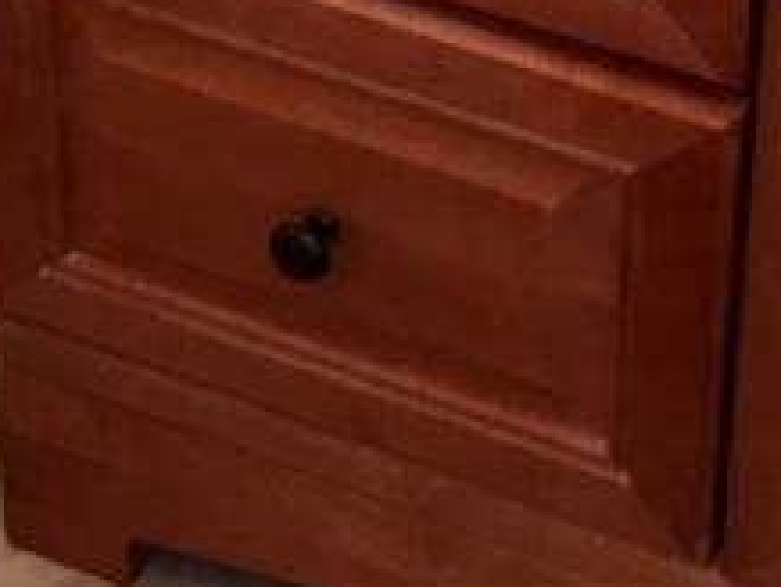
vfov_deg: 10.5
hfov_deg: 14.3
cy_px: -333
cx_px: 752
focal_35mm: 136
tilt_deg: -29.9
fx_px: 3072
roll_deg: -2.5
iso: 80
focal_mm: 4.15
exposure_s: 1/15
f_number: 2.2
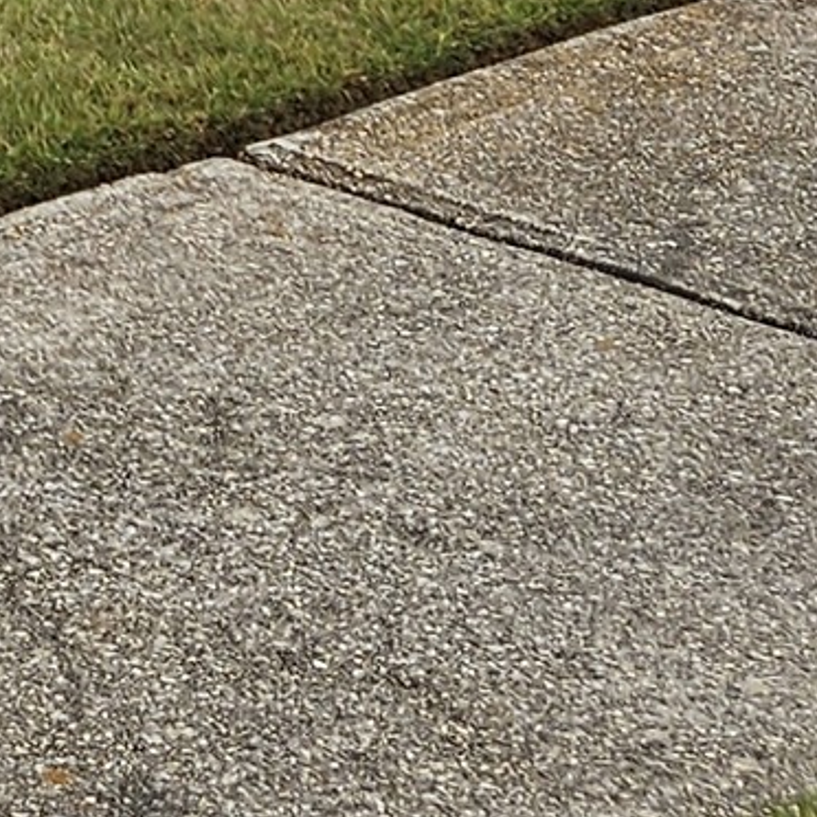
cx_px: -1313
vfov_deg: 9.3
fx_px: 4486
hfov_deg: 9.1
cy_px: -1113
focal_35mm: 168
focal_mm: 5.4
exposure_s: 1/554
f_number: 1.8
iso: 25
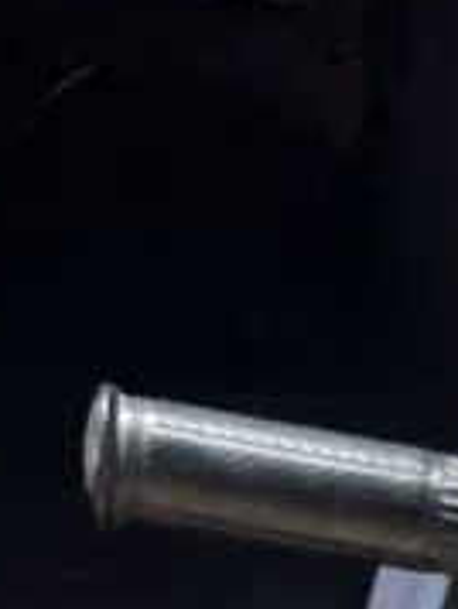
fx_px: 3502
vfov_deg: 7.9
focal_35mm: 199
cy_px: 2099
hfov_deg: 6.9
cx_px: 1210
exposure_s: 1/2632
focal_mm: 5.7
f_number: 1.5
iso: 50
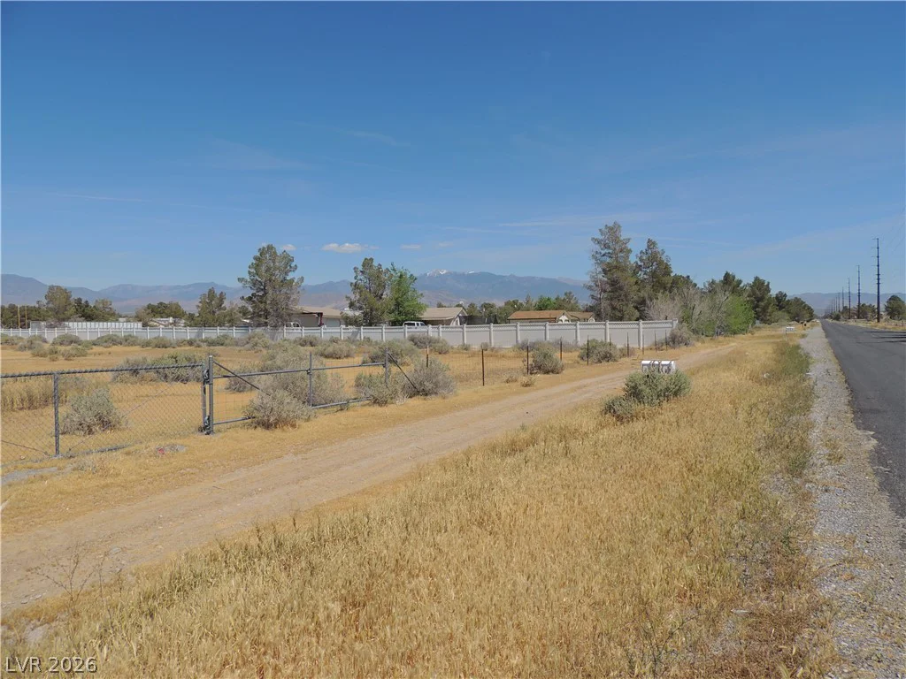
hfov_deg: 71.6
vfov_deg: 56.8
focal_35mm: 24
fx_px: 628
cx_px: 453
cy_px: 340
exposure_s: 1/2000
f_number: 3.3
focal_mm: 4.3
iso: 100
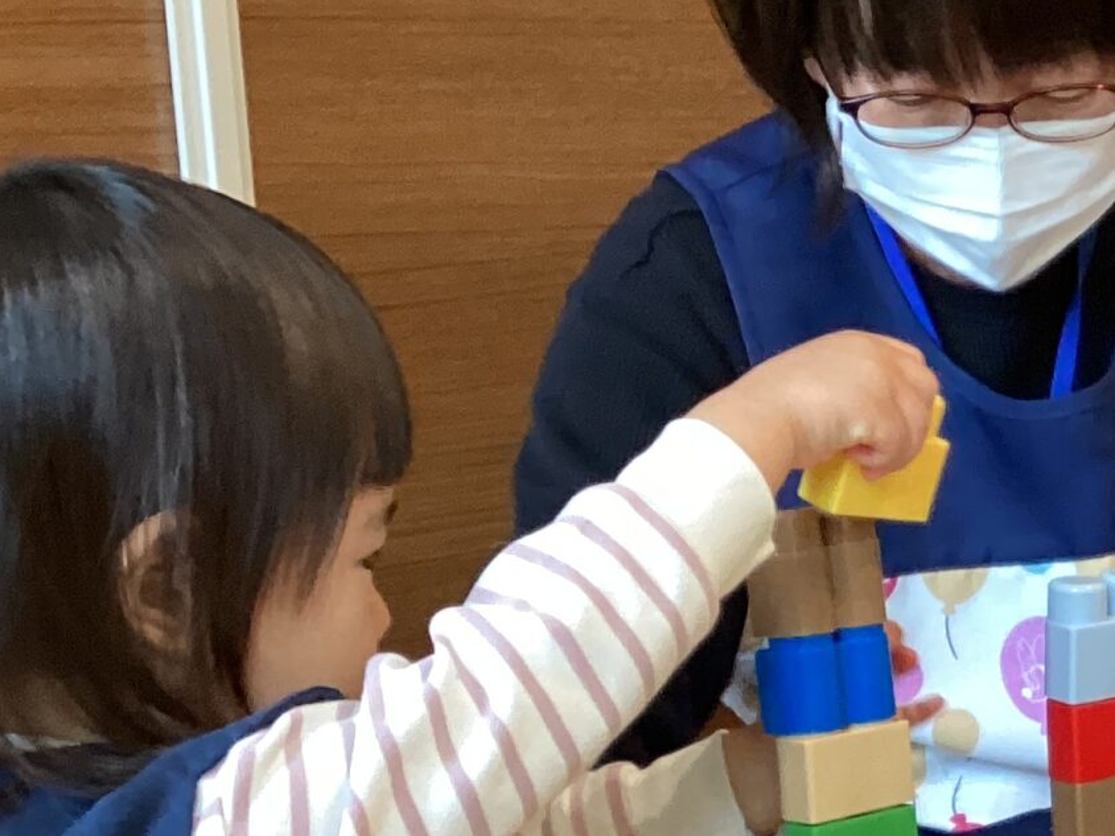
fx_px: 3028
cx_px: 1176
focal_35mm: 94
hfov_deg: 20.1
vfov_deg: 15.4
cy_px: 852
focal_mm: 3.3
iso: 160
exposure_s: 1/60
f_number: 2.4
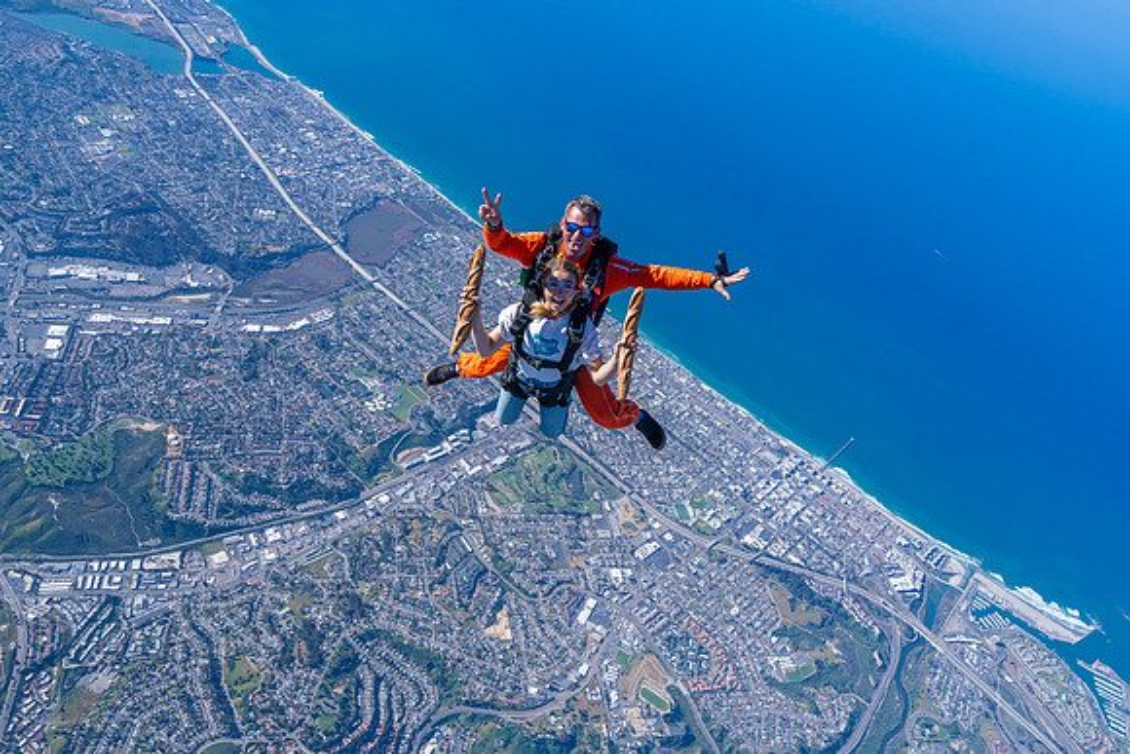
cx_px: 565
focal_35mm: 26
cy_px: 377
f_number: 10
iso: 800
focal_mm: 26
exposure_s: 1/1600
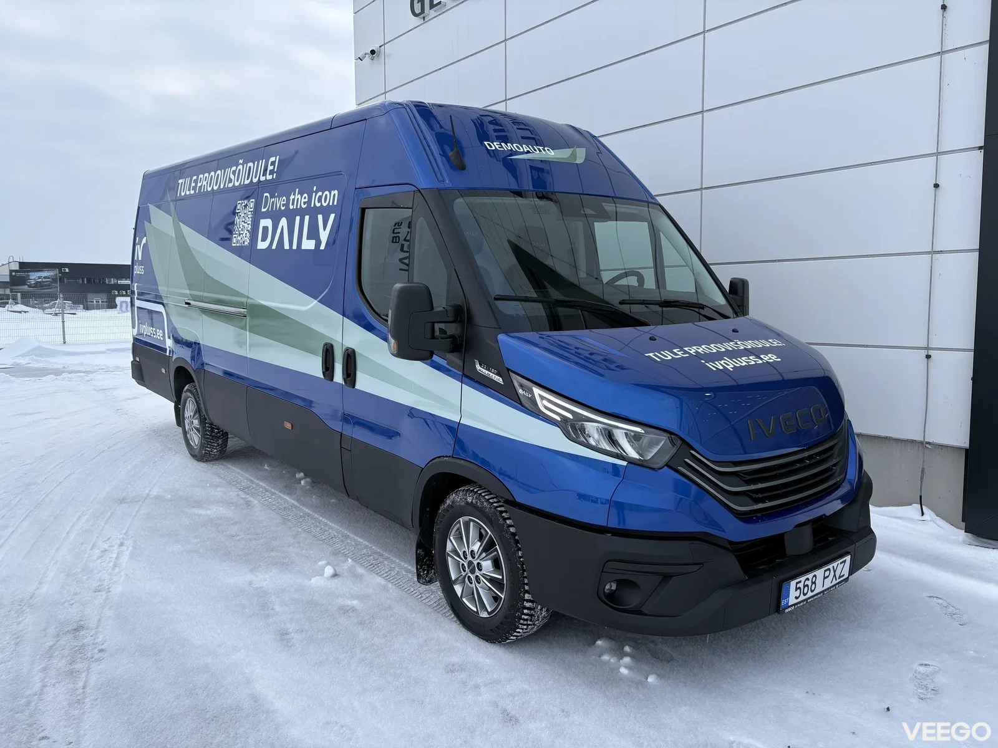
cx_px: 499
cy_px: 374
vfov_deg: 53.1
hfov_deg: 67.3
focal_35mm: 26
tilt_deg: -5.0
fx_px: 750
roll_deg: -0.4
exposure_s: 1/647
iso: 50
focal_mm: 5.96
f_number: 1.6
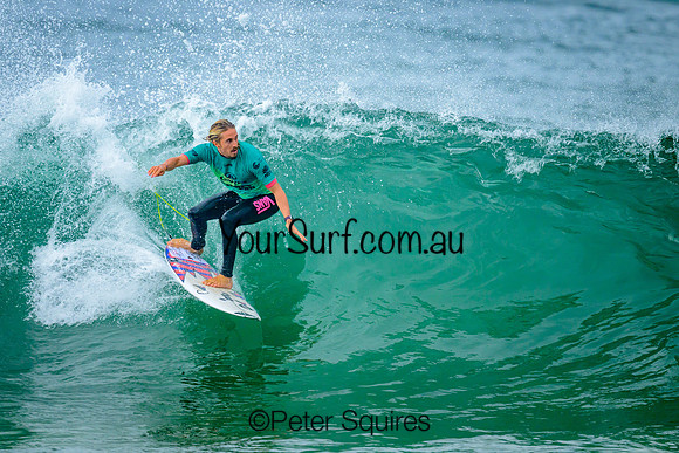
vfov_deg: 1.4
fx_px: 19166
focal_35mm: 1016
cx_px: 294
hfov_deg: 2.0
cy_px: 208
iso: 450
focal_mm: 800
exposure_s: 1/2000
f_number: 6.3
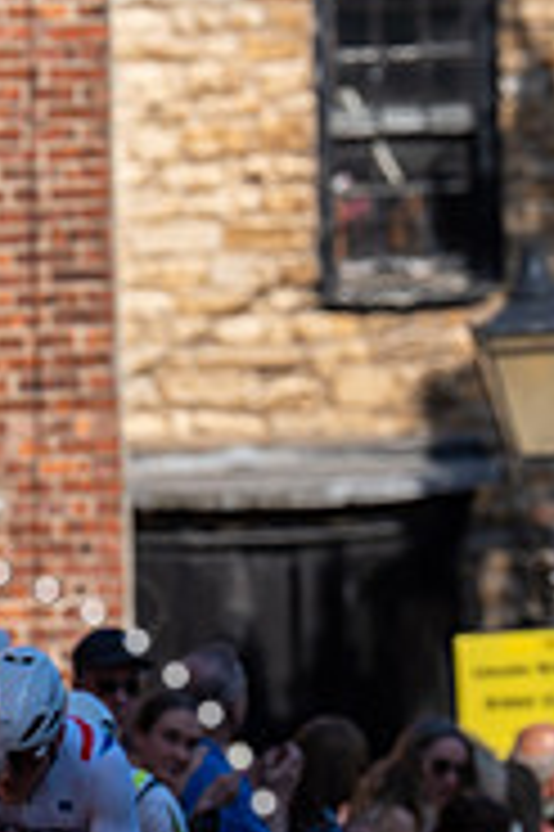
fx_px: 14337
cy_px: 792
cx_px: -467
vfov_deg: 3.3
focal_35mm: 620
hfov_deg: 2.2
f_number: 3.5
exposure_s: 1/1000
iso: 100
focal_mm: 141
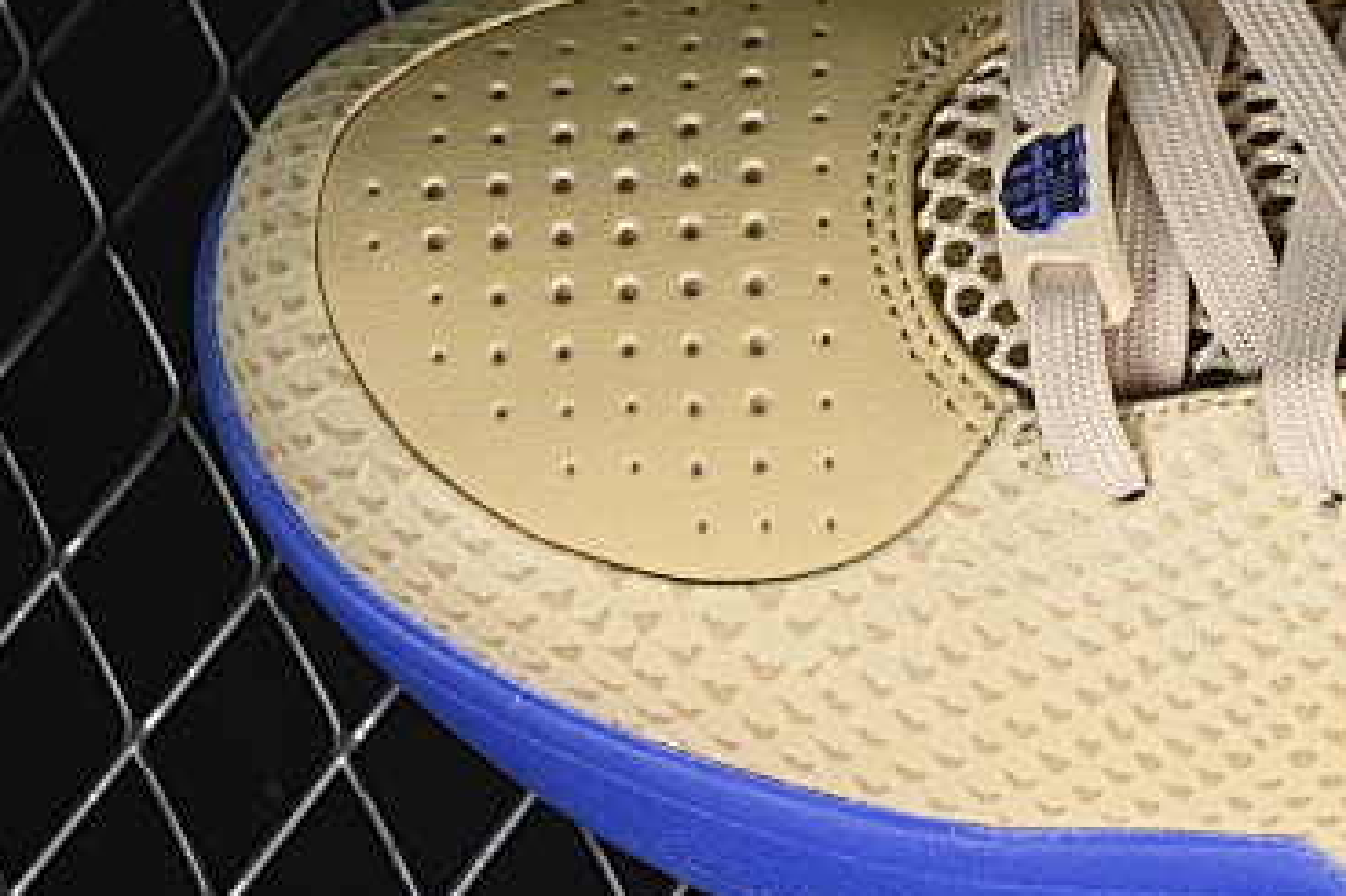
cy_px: -168
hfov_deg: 9.2
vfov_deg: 6.2
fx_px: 8221
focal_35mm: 220
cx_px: 1613
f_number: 7.1
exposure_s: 1/60
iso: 160
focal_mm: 50
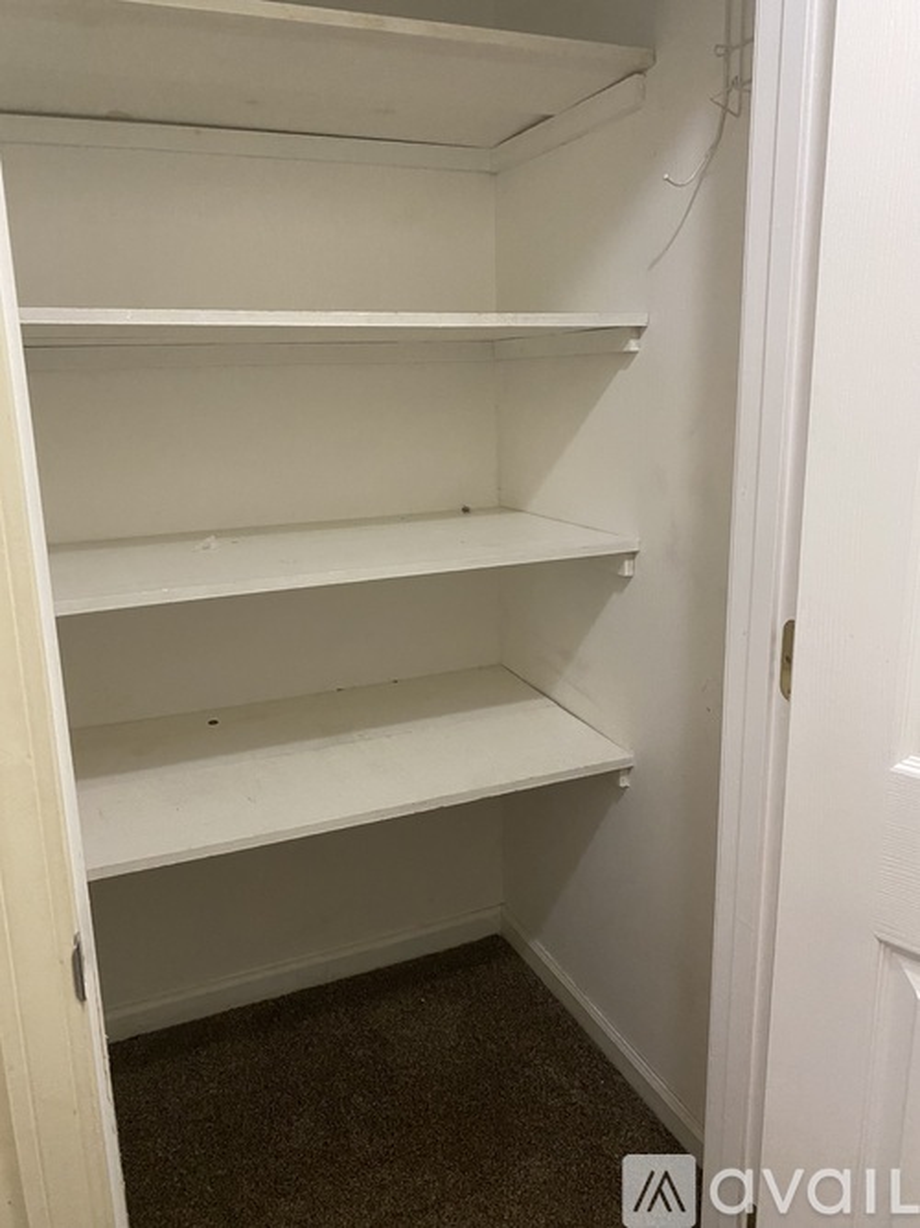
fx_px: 922
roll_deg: +1.8
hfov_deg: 53.0
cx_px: 460
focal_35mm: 26
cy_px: 614
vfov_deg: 67.3
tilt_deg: -12.5
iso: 400
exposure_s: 1/60
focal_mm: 4.25
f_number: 1.8
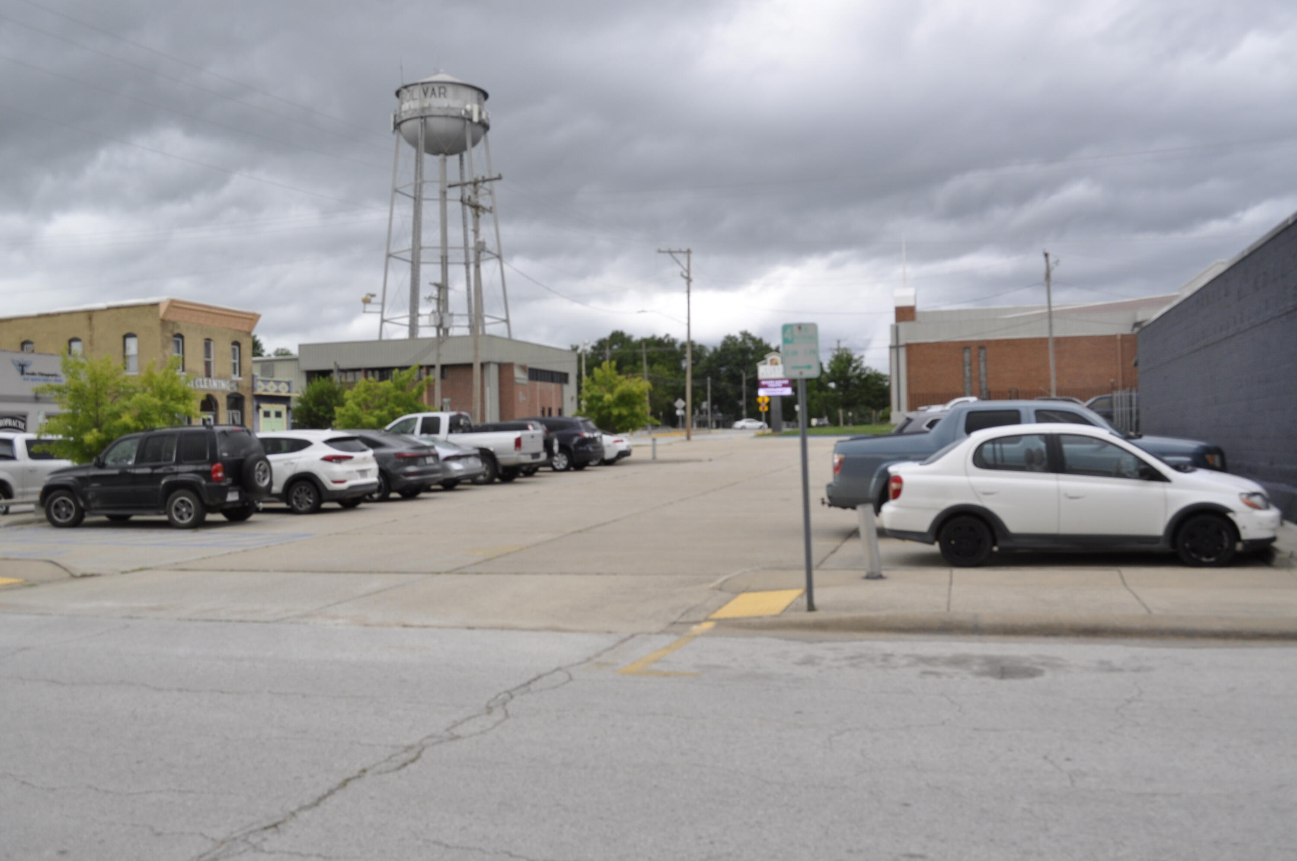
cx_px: 648
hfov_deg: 57.3
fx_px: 1187
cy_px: 430
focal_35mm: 33
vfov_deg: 39.9
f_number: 8
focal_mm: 22
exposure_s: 1/250
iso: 400
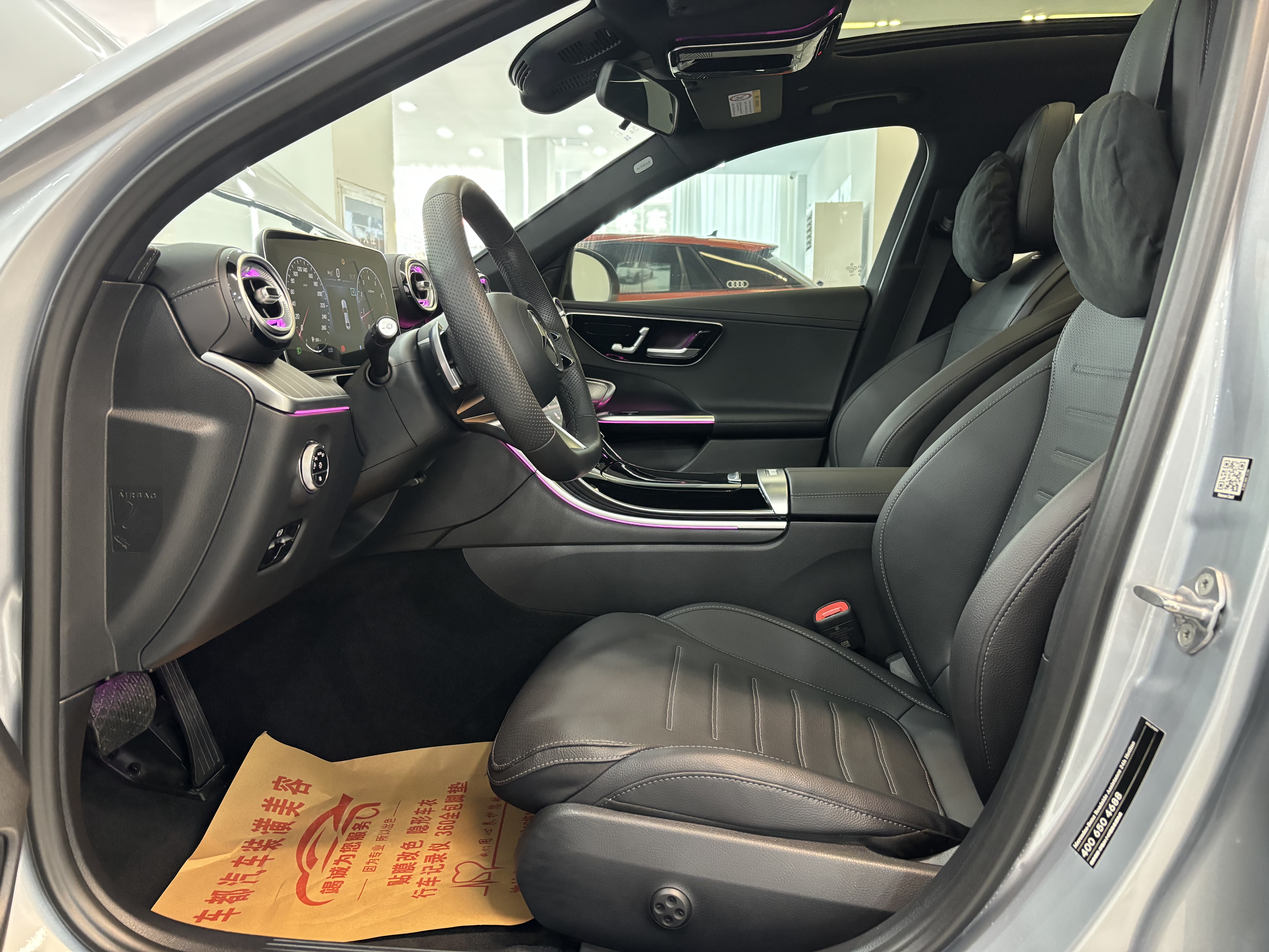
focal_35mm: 26
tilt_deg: -9.4
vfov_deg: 53.1
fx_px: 953
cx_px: 634
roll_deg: +0.5
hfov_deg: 67.3
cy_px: 476
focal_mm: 5.96
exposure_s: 1/50
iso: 400
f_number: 1.6
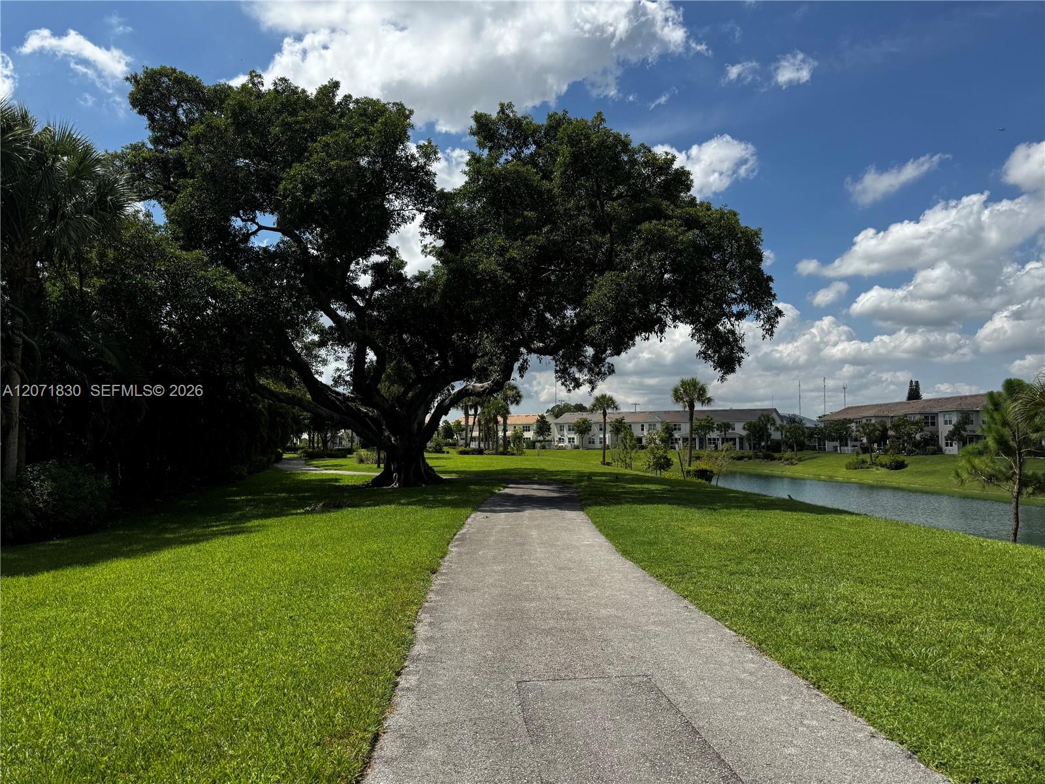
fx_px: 725
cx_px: 522
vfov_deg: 56.8
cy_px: 392
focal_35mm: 24
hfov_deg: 71.6
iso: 80
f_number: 1.78
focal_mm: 6.76
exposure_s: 1/5814
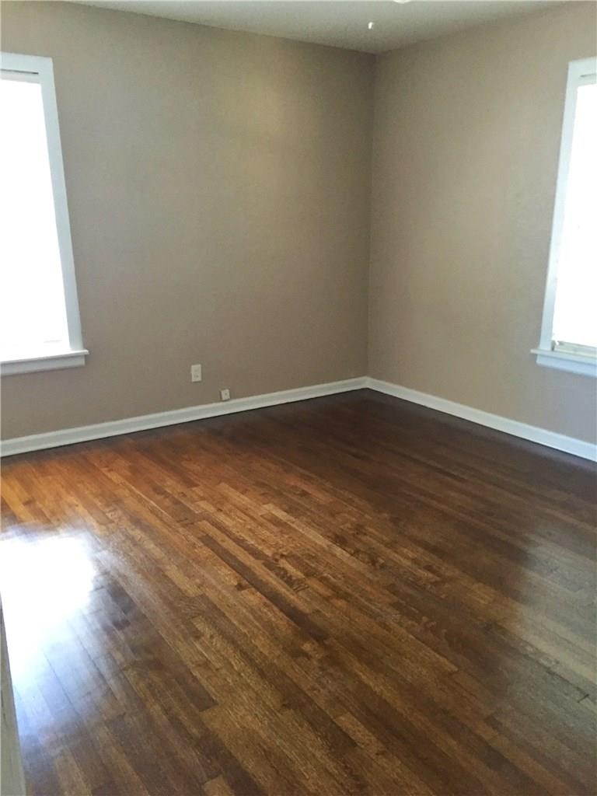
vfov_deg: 61.7
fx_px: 667
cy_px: 398
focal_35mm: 29
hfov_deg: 48.2
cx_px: 298
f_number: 2.2
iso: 250
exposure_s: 1/30
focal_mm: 4.15
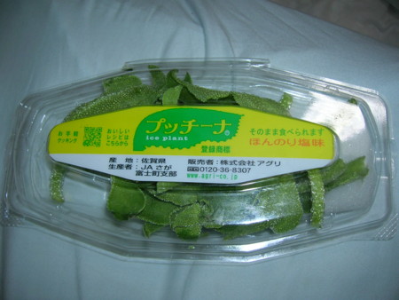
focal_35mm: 34
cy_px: 150
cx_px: 200
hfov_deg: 53.9
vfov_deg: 41.8
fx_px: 392
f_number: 2.9
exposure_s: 1/60.1
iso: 50
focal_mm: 5.7
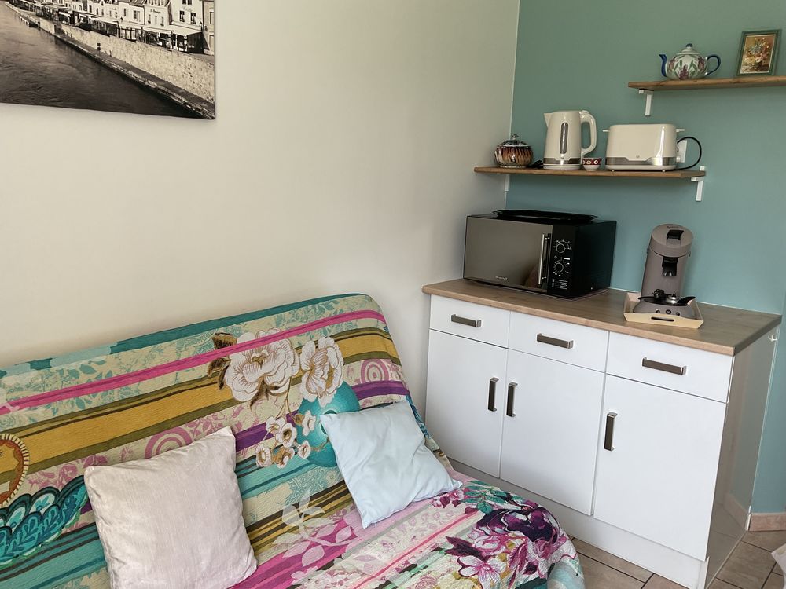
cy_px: 294
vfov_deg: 48.2
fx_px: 658
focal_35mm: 29
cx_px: 393
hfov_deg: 61.7
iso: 40
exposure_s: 1/100
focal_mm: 3
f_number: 1.8
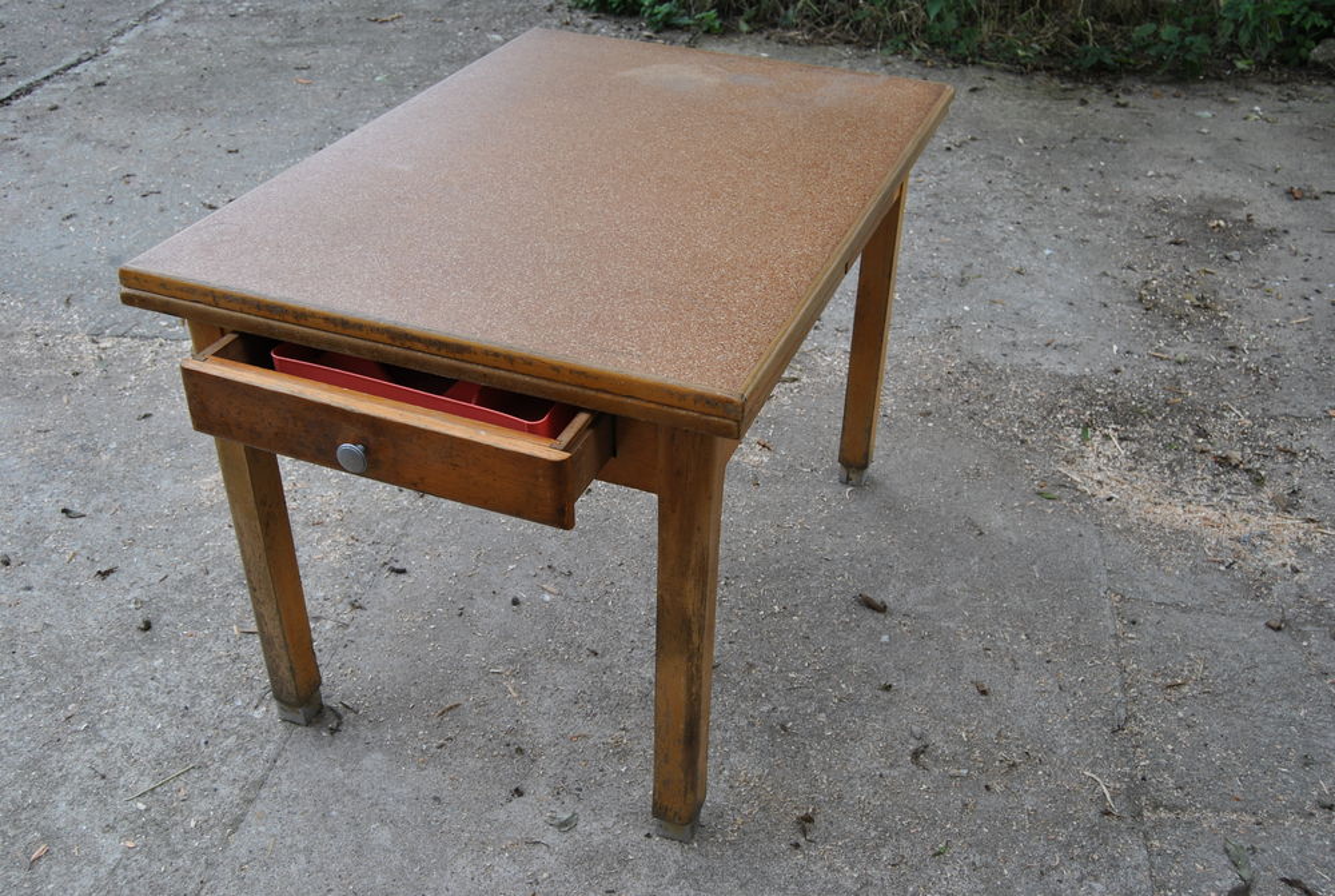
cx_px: 668
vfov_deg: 38.5
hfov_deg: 55.0
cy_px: 448
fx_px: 1282
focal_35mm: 34
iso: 125
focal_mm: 23
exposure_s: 1/125
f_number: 5.6
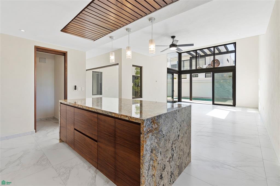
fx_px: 117
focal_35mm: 15
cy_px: 93
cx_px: 140
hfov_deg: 100.4
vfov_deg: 77.3
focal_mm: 10
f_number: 8
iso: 160
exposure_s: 1/10
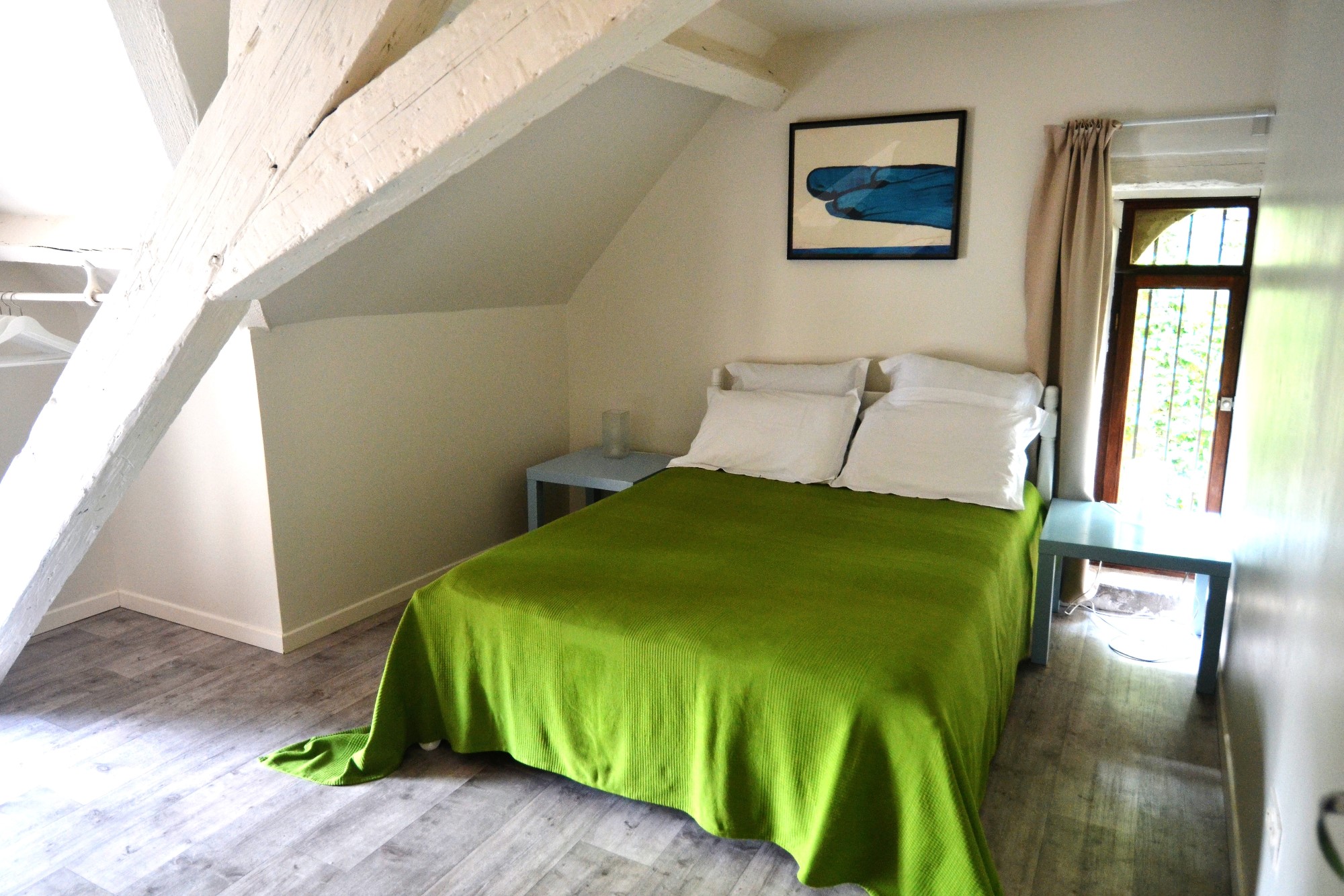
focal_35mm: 22
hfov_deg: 77.3
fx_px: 840
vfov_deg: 56.1
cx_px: 672
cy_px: 448
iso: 1000
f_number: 4
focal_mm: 15
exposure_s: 1/60
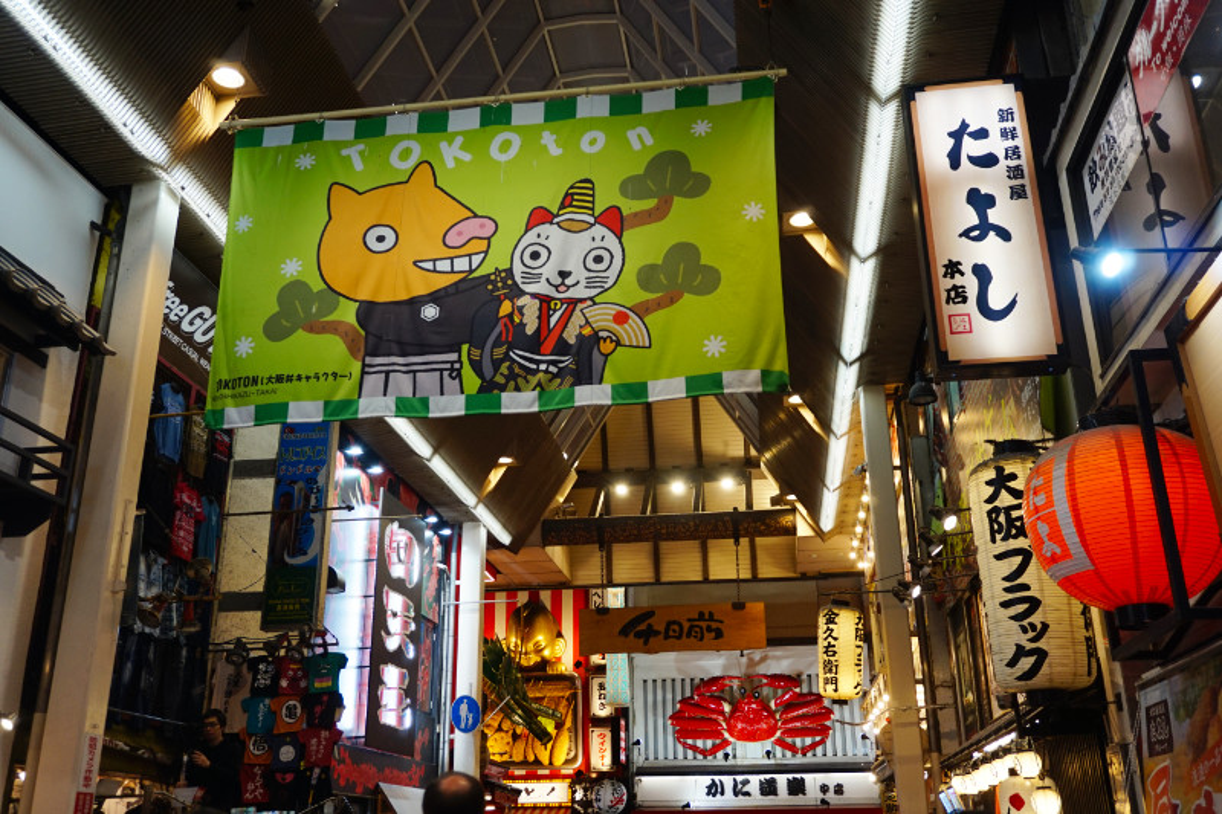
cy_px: 407
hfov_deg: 57.2
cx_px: 611
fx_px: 1120
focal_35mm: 33
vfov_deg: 40.0
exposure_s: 1/60
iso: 250
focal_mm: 22
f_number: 4
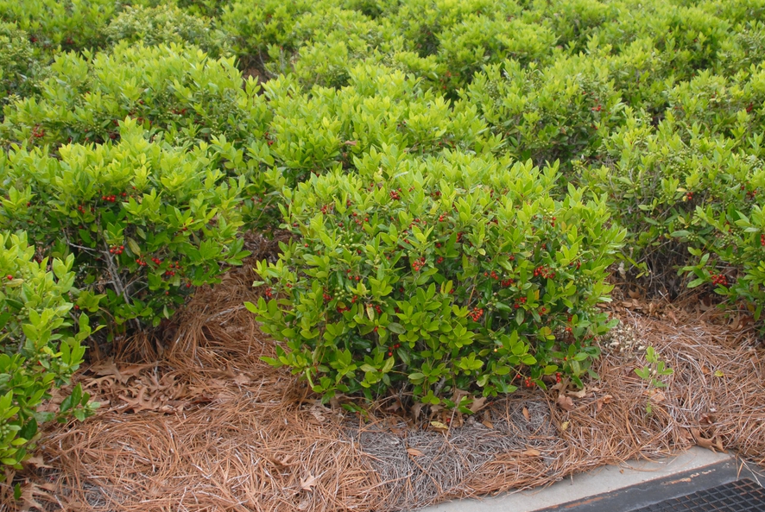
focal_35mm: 52
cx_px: 433
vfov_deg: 26.0
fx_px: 1106
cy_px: 232
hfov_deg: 38.1
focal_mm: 30
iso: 400
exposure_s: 1/90
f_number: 5
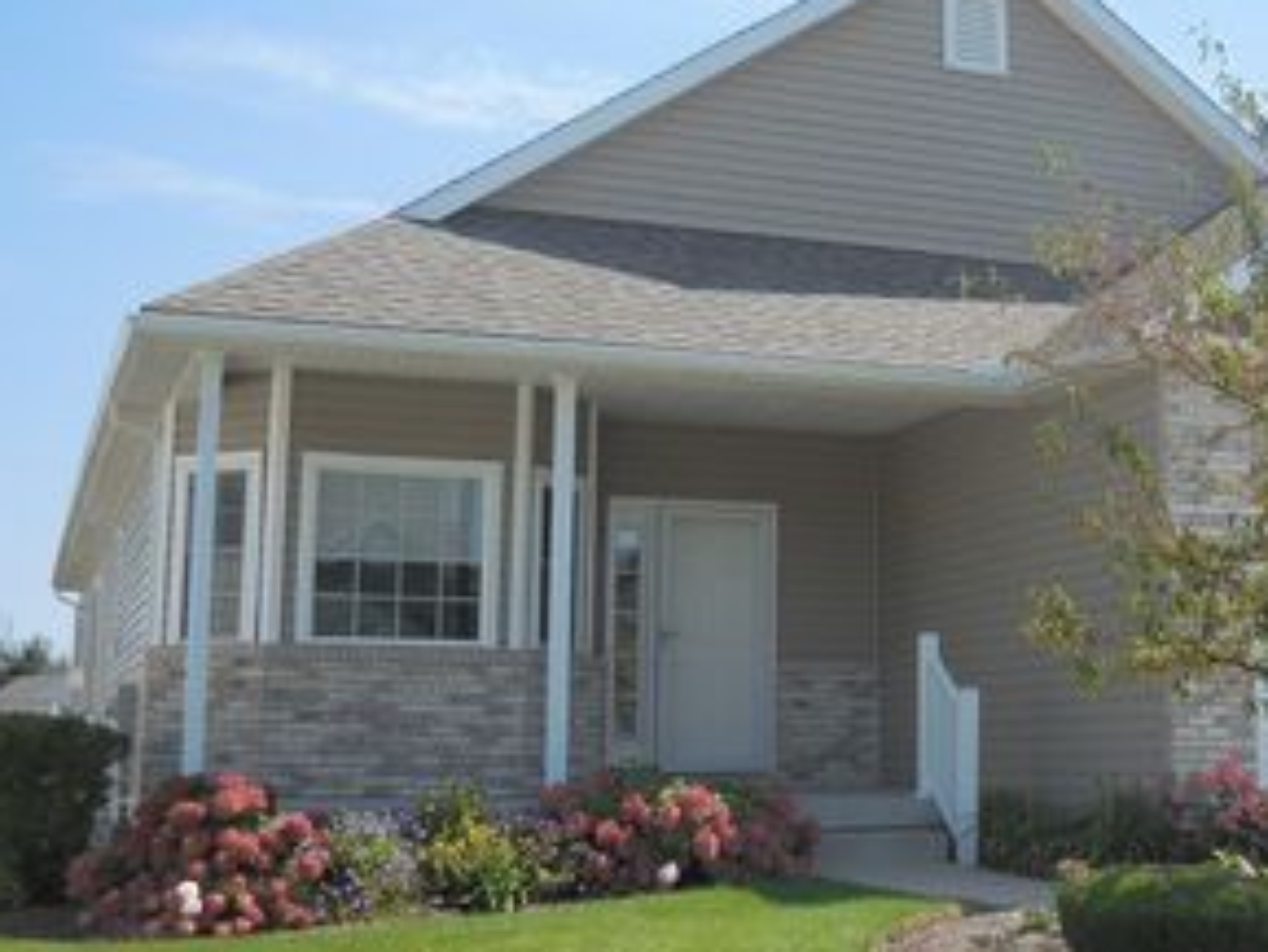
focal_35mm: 57
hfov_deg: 32.9
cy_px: 401
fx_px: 2089
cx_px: 1005
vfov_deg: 25.6
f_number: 3.7
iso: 125
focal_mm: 5.9
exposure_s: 1/1000
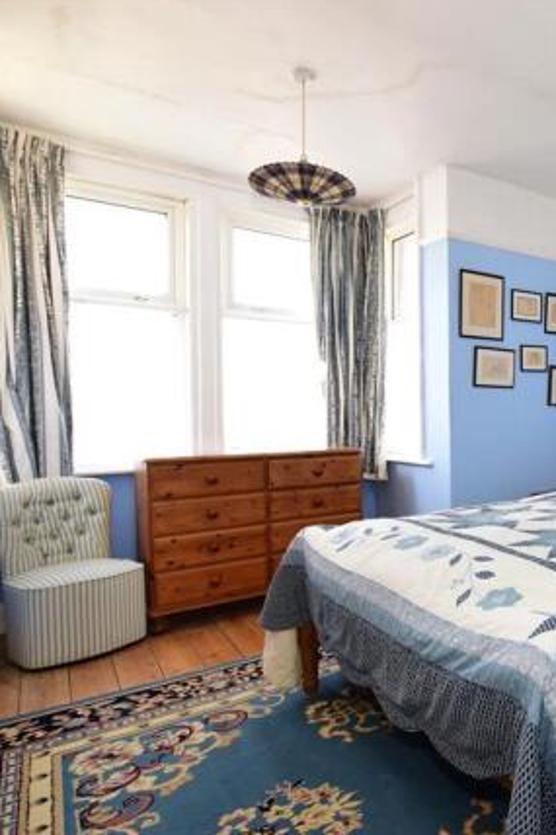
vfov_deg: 76.1
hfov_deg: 45.1
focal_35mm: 23
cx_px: 576
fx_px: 533
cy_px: 420
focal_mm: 10
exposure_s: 1/50
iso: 640
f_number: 6.3
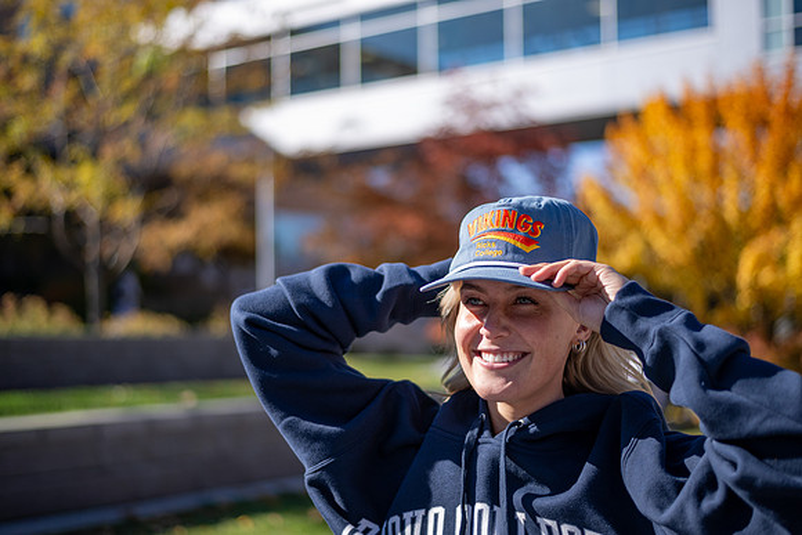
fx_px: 1114
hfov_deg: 39.6
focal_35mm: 50
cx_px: 401
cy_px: 268
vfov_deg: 27.0
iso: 100
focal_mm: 50
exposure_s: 1/2500
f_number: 1.8
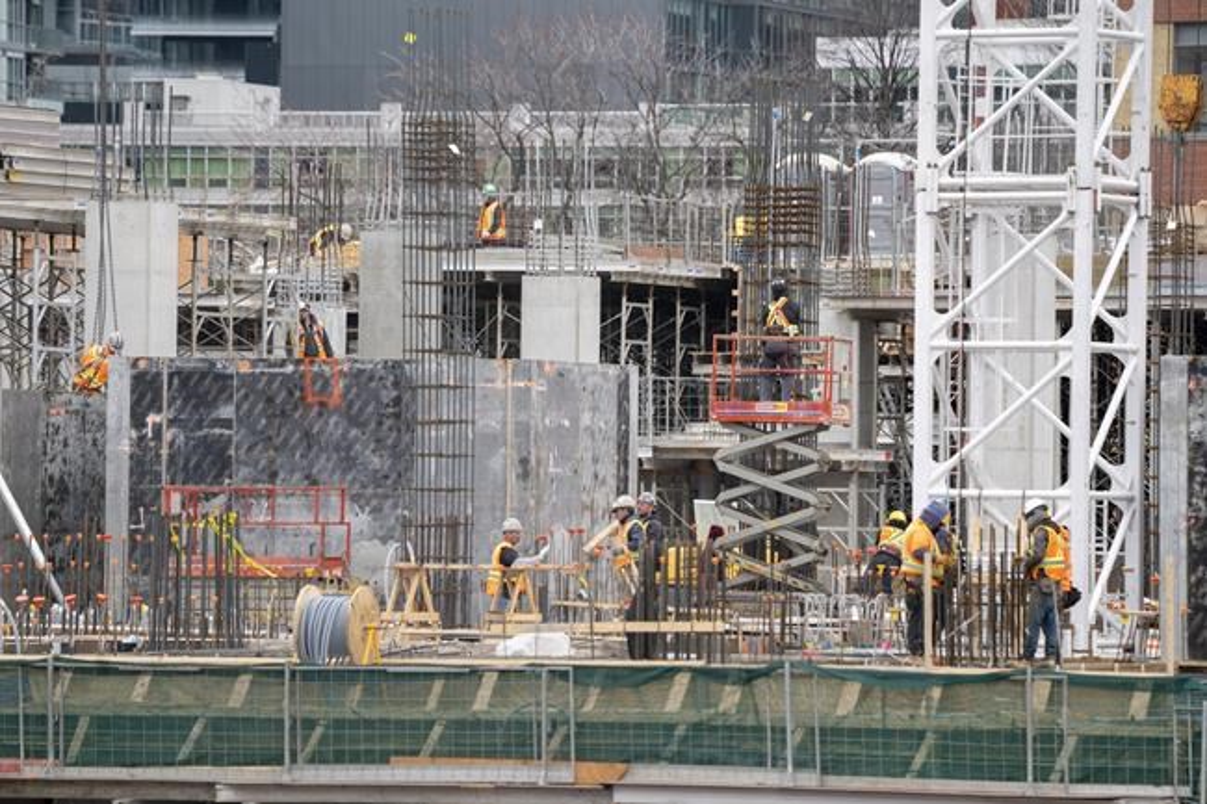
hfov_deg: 7.5
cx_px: 604
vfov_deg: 5.0
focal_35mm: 276
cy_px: 402
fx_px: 9251
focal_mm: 276
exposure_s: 1/125
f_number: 5.6
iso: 100
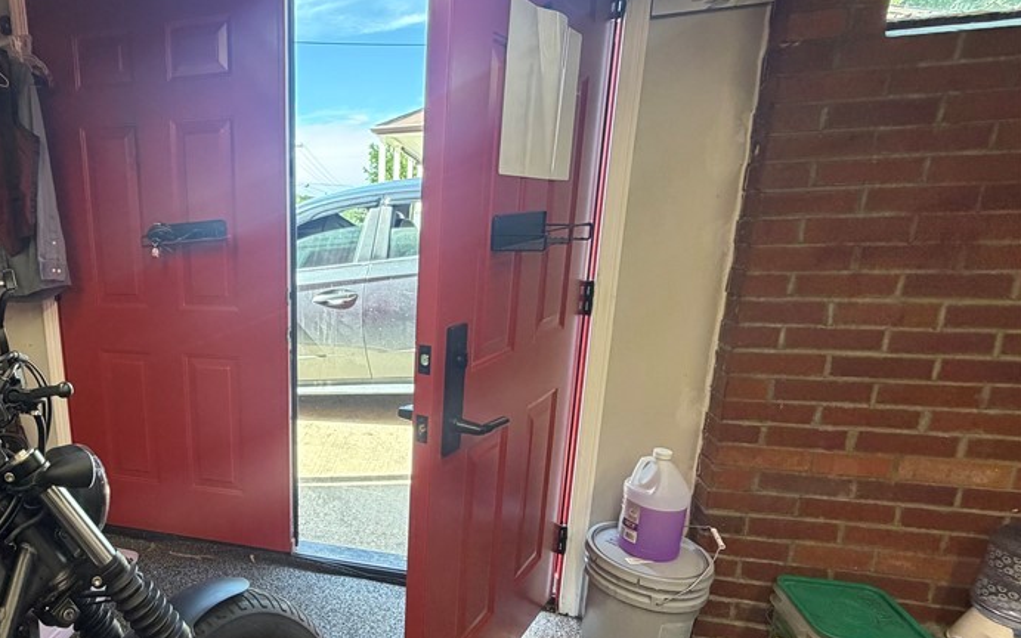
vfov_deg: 54.9
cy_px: 365
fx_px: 612
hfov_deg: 74.4
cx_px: 266
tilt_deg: -13.7
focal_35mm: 22
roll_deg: +1.6
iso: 320
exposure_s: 1/120
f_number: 2.2
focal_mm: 2.22
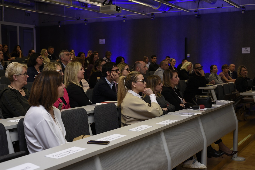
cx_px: 128
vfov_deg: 27.0
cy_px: 85
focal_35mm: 50
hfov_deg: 39.6
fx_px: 354
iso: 800
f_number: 5
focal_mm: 50
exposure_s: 1/100
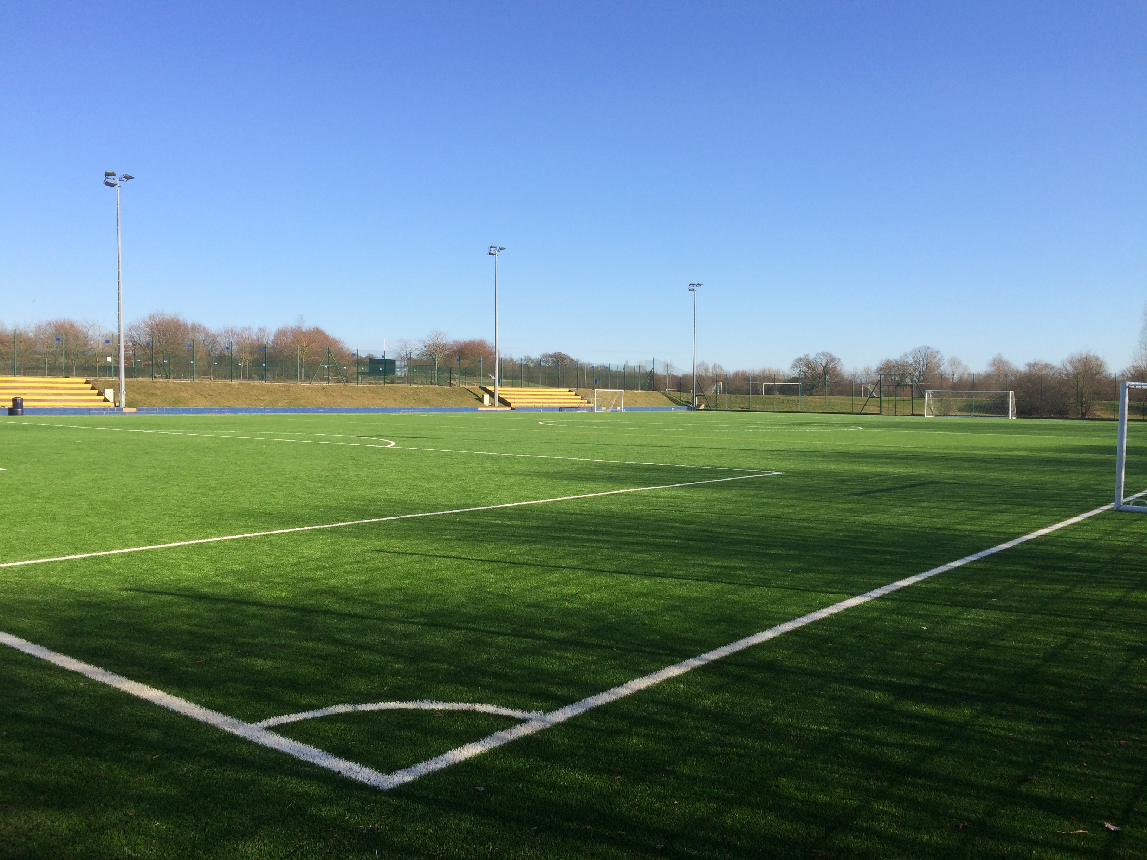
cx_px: 574
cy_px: 430
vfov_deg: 48.2
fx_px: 961
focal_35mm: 29
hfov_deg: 61.7
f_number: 2.2
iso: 32
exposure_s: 1/1325
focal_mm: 4.15
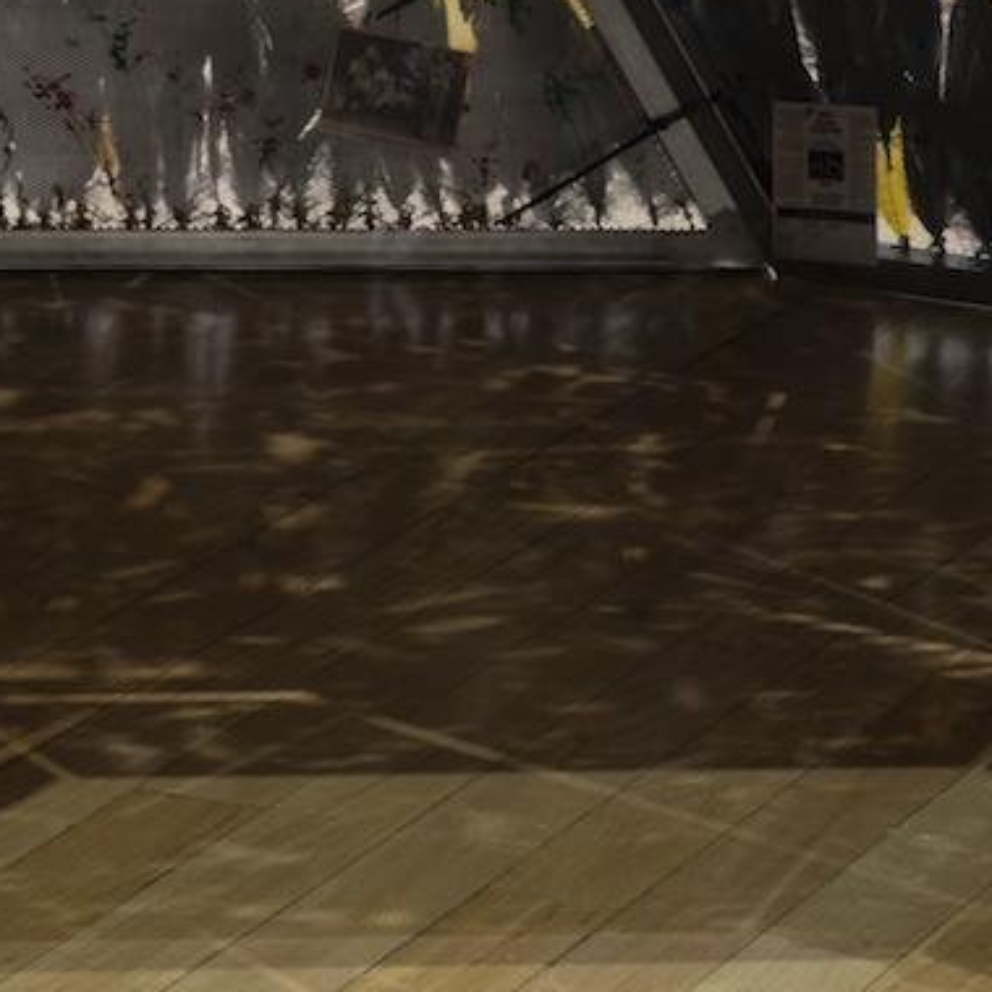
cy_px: 219
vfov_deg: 7.2
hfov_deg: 7.2
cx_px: 343
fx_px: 7846
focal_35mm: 242
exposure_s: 3.2
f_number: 11
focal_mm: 90
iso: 100
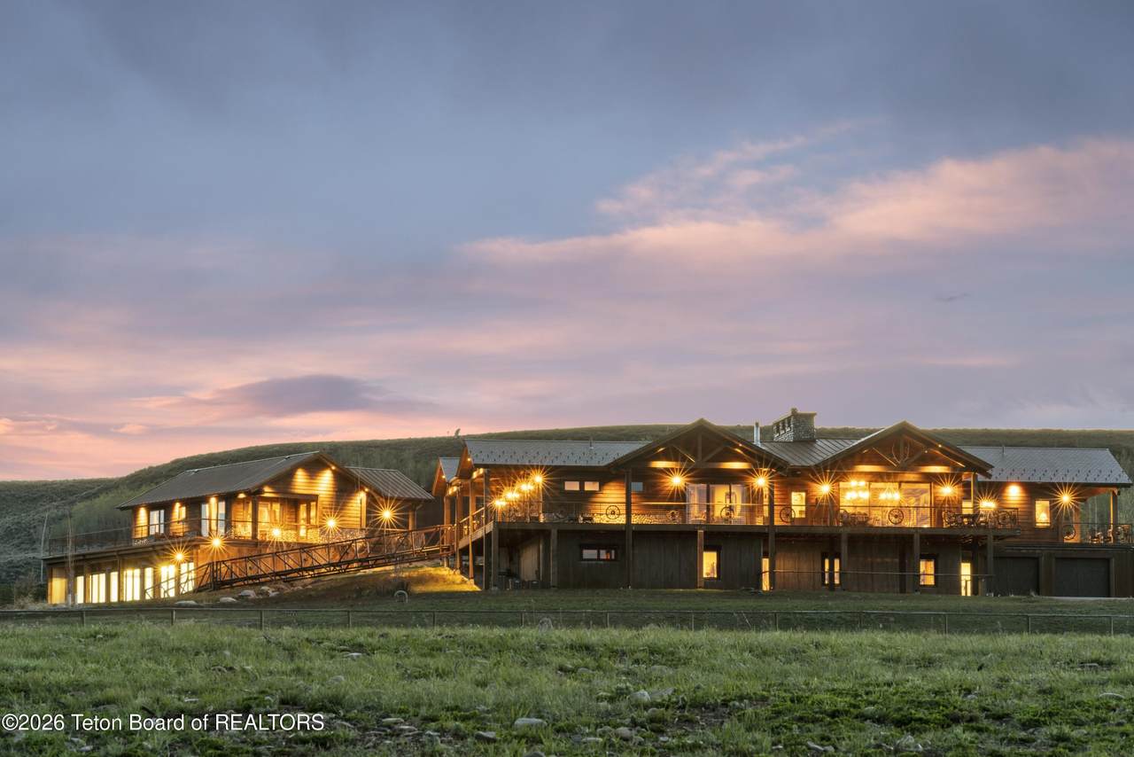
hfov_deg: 13.7
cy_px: 378
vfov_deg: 9.2
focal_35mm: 150
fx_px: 4726
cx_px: 567
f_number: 22
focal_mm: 150
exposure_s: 30
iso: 50
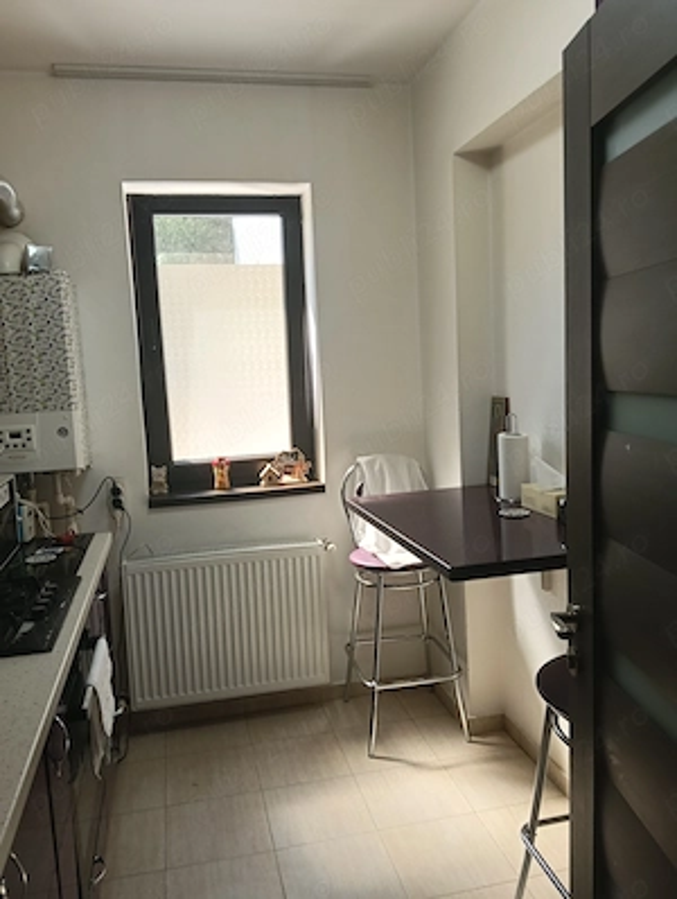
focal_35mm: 27
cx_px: 338
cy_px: 450
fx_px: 702
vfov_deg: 65.2
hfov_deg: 51.5
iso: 64
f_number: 1.8
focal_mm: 3.98
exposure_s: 1/33.3
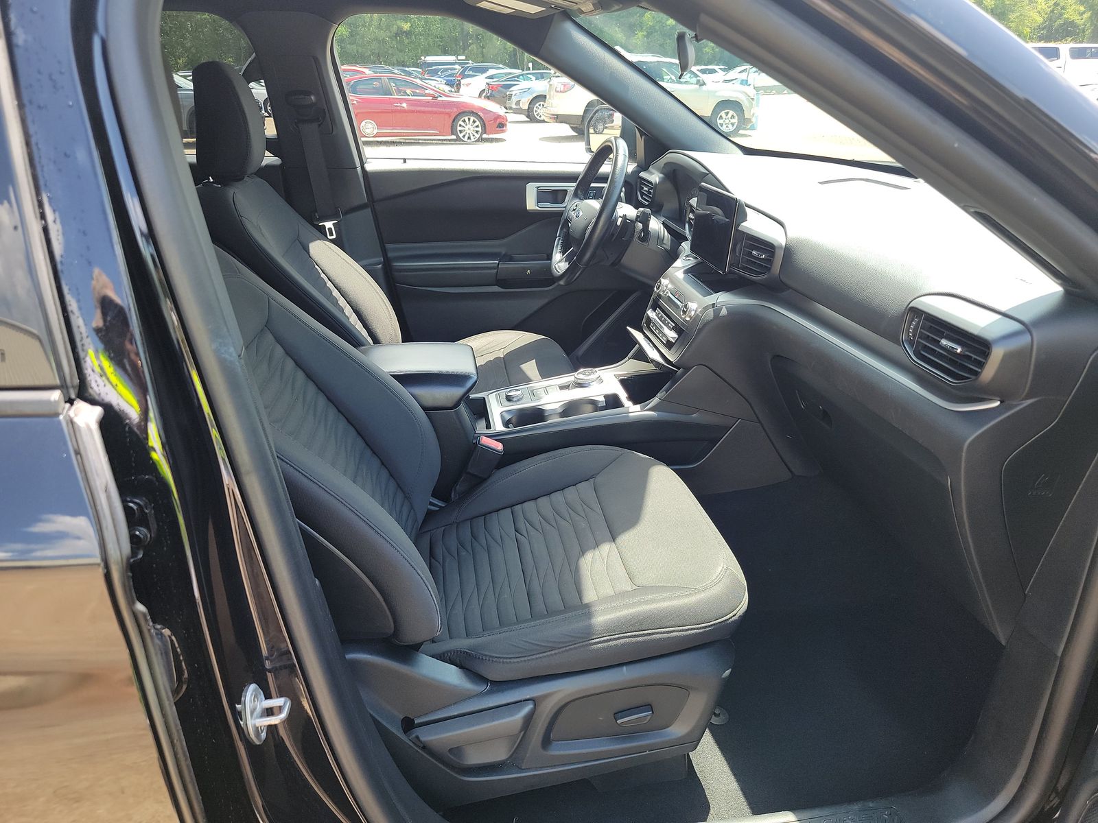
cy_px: 412
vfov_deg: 56.8
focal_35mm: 24
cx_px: 549
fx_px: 761
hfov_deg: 71.6
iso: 68
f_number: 1.8
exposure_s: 1/119
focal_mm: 6.7
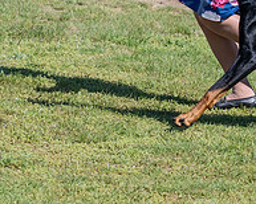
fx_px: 2793
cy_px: -70
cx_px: 274
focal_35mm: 369
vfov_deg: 4.2
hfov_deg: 5.2
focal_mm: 105
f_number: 6.3
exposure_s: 1/1250
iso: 320
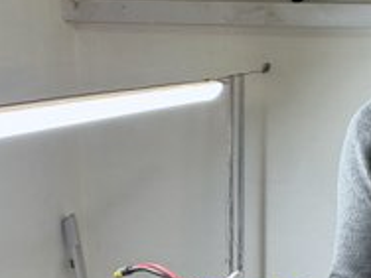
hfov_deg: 18.7
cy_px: 158
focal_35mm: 102
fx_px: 1093
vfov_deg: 14.5
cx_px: 375
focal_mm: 6.86
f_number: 1.78
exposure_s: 1/50
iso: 50
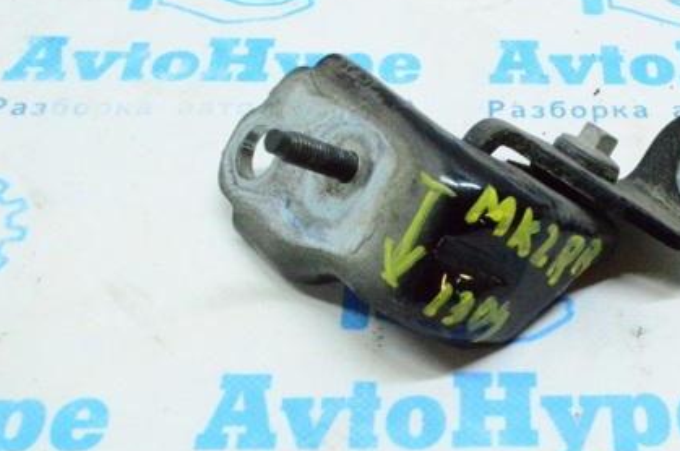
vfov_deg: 24.5
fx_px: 1037
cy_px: 243
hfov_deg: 35.4
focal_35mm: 55
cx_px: 516
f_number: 25
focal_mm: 24
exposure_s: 1/50
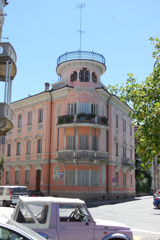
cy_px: 121
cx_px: 78
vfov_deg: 35.6
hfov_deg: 24.2
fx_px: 373
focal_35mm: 56
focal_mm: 7.1
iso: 125
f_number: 3.6
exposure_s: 1/640
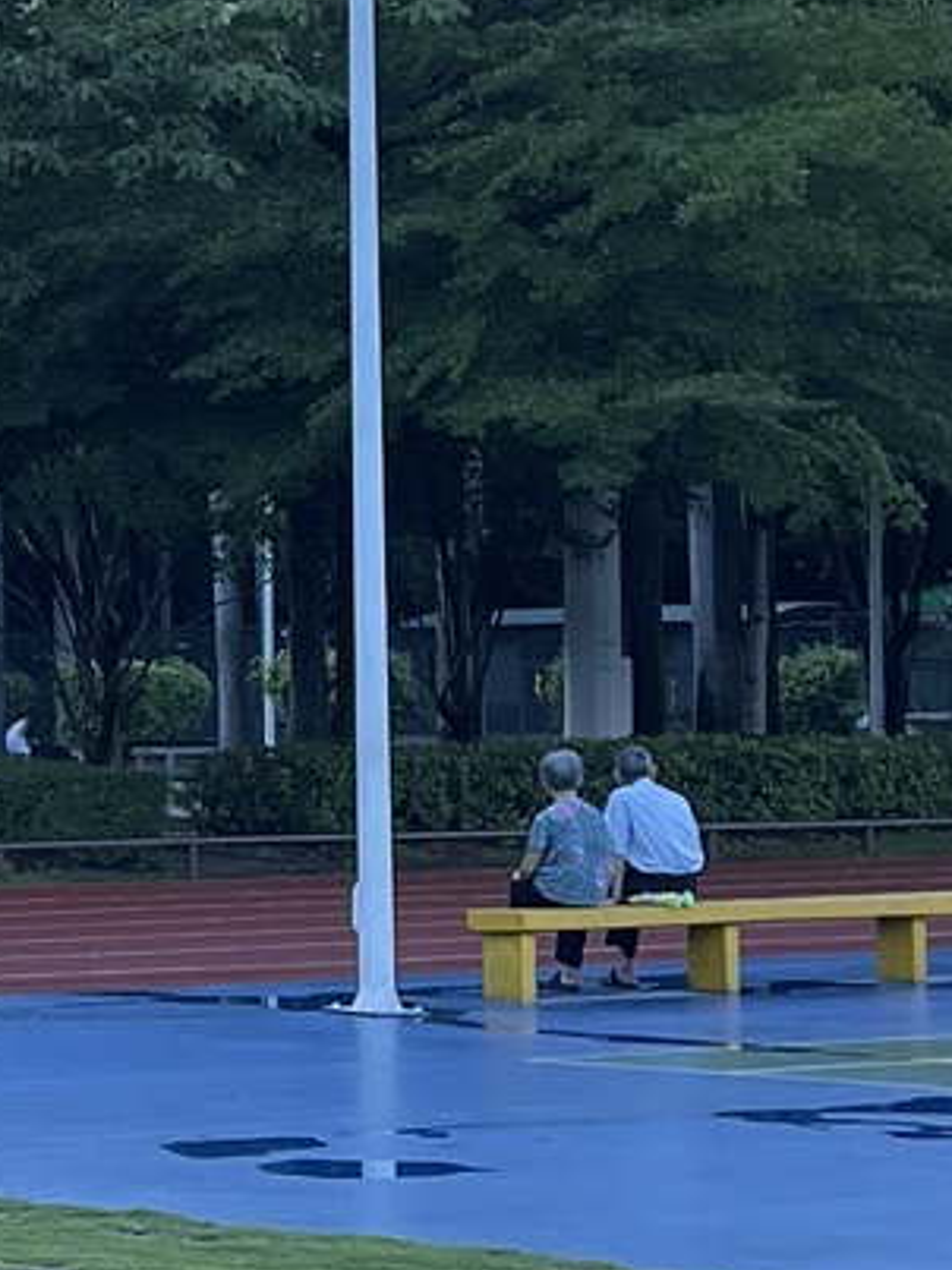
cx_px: -1088
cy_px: 655
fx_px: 4733
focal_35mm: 129
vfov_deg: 15.3
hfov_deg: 10.4
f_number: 1.6
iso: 32
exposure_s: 1/740
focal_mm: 5.1
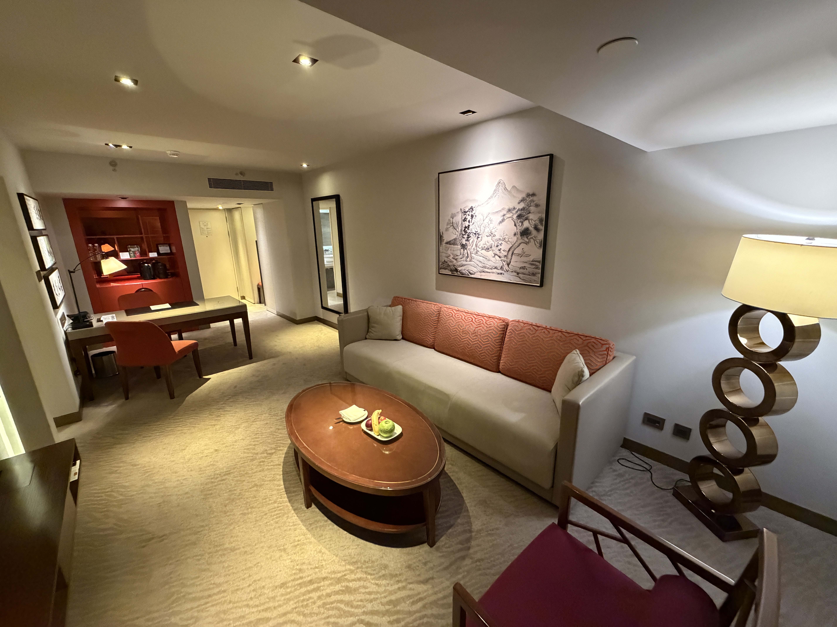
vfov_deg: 85.7
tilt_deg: -14.7
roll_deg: +2.2
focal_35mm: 14
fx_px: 339
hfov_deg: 102.1
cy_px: 314
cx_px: 418
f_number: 2.2
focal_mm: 2.22
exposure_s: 1/60
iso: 800
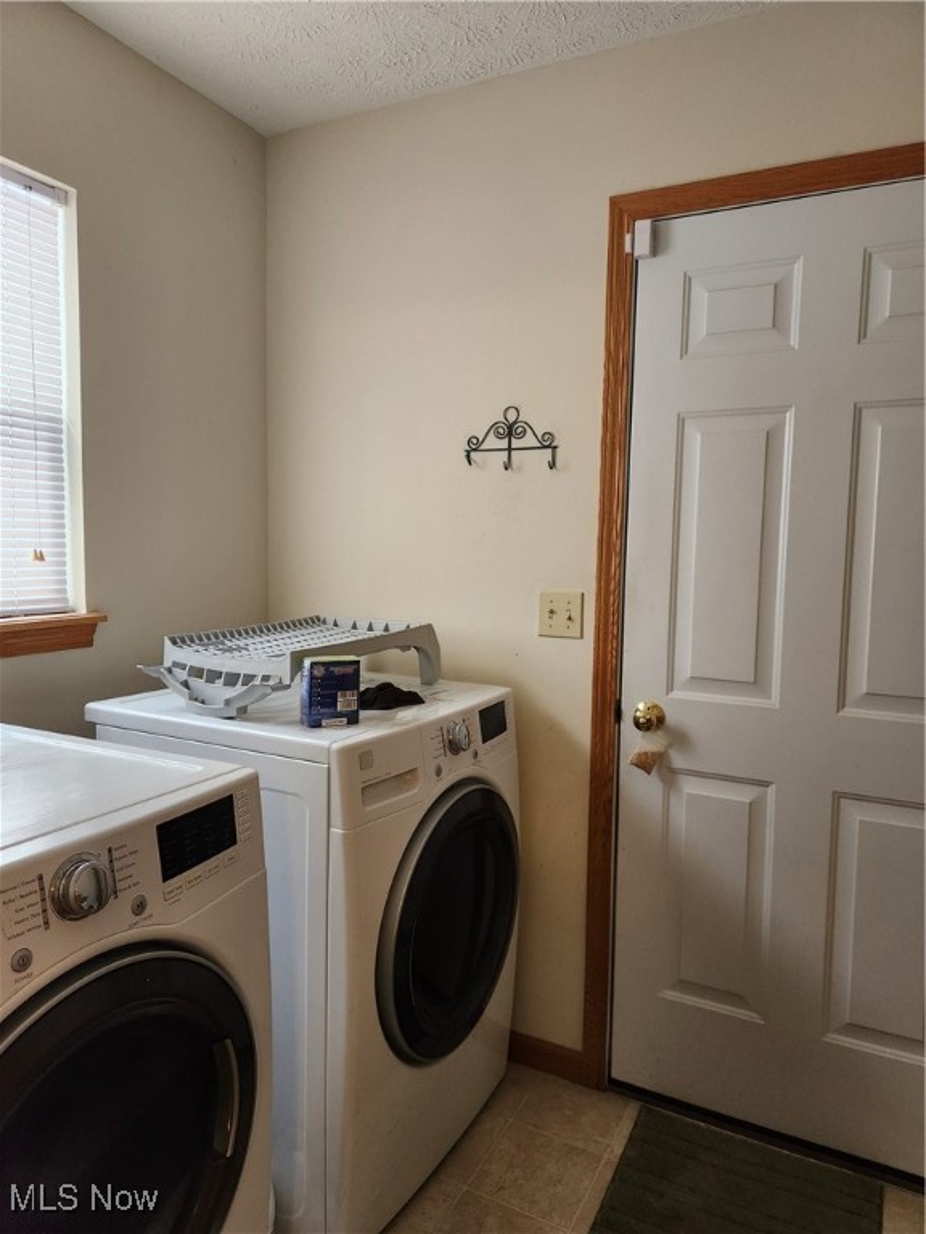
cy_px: 617
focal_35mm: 23
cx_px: 463
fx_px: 820
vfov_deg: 73.9
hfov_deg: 58.9
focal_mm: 5.4
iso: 320
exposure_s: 1/120
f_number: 1.8
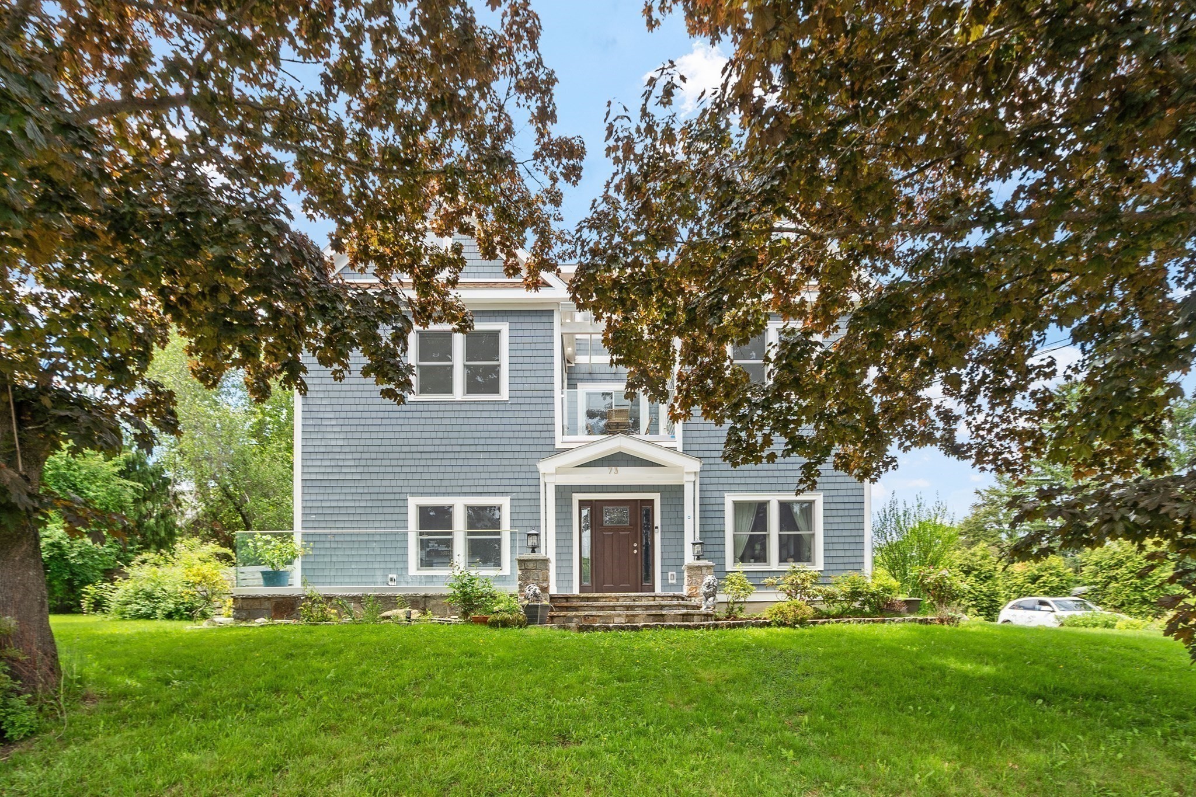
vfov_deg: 77.3
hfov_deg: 100.4
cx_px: 598
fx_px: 498
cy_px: 398
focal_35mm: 15
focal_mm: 10
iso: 100
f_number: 8
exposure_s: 1/80
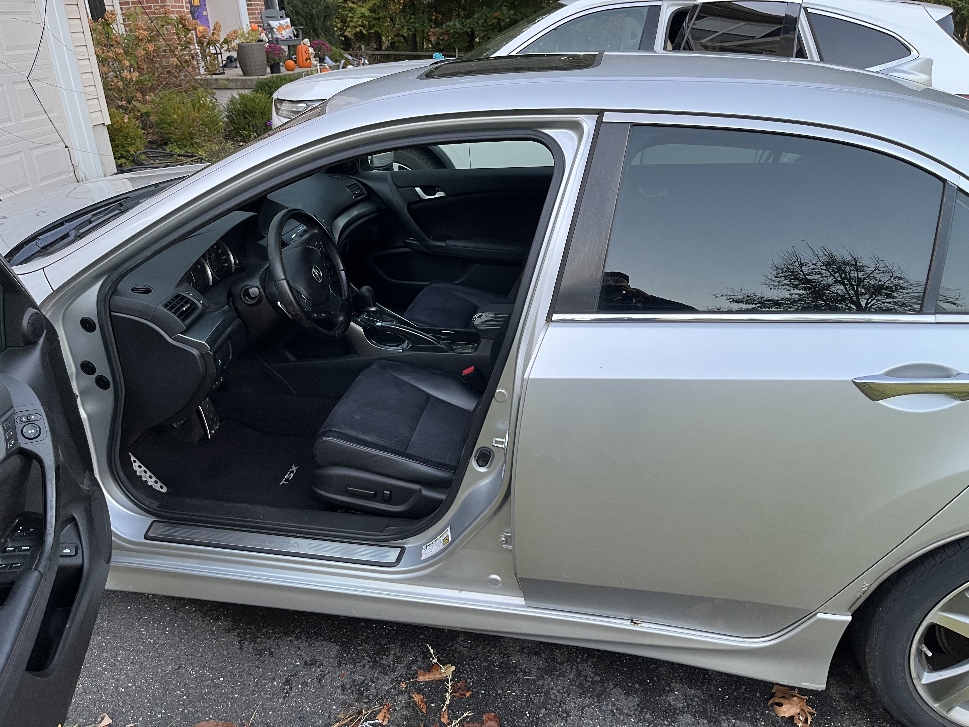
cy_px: 364
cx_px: 484
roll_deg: +3.2
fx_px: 728
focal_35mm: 26
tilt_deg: -23.9
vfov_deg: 53.1
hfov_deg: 67.3
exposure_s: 1/60
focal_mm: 5.1
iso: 125
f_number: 1.6
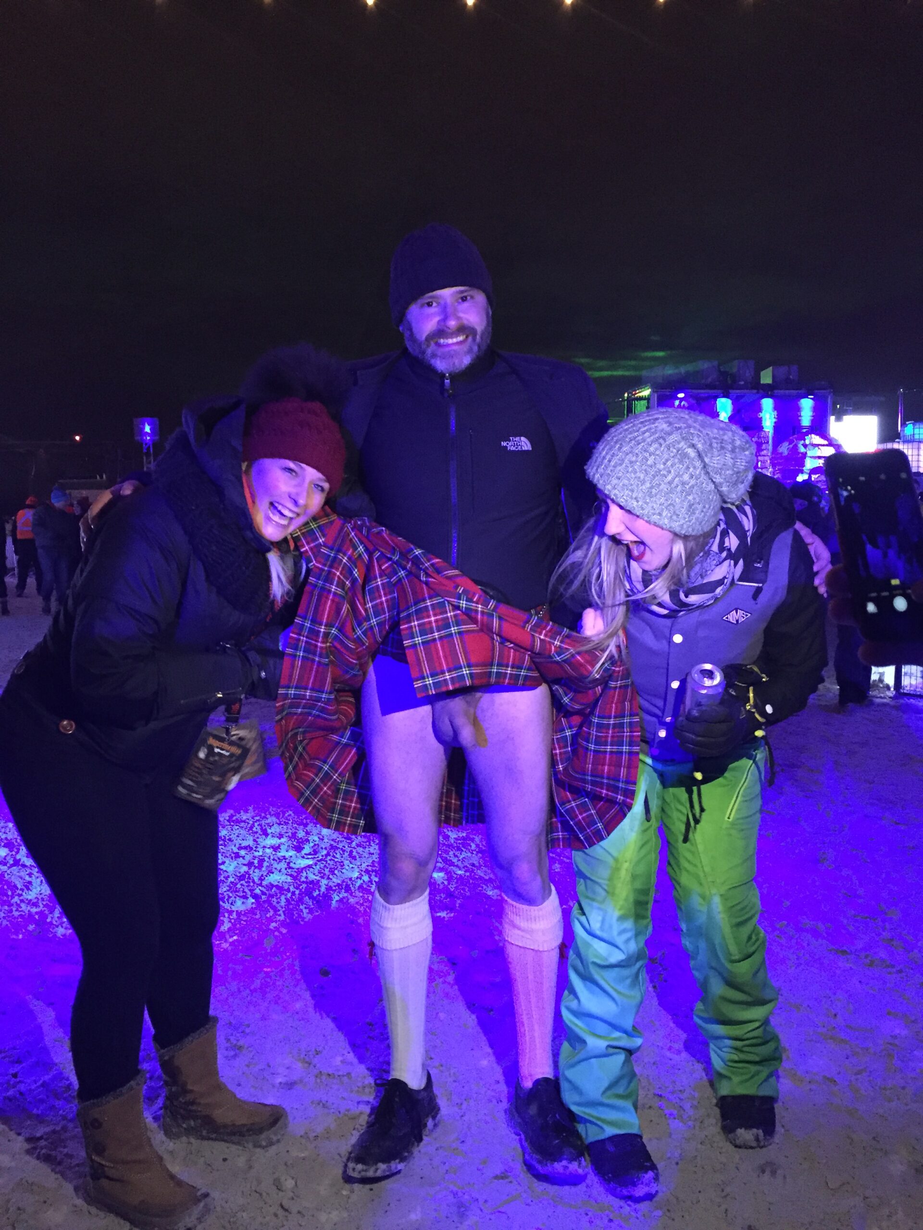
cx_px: 462
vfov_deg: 61.7
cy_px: 615
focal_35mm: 29
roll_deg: +0.5
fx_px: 1031
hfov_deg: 48.2
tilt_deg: -5.2
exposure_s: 1/15
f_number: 2.2
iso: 400
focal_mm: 4.15
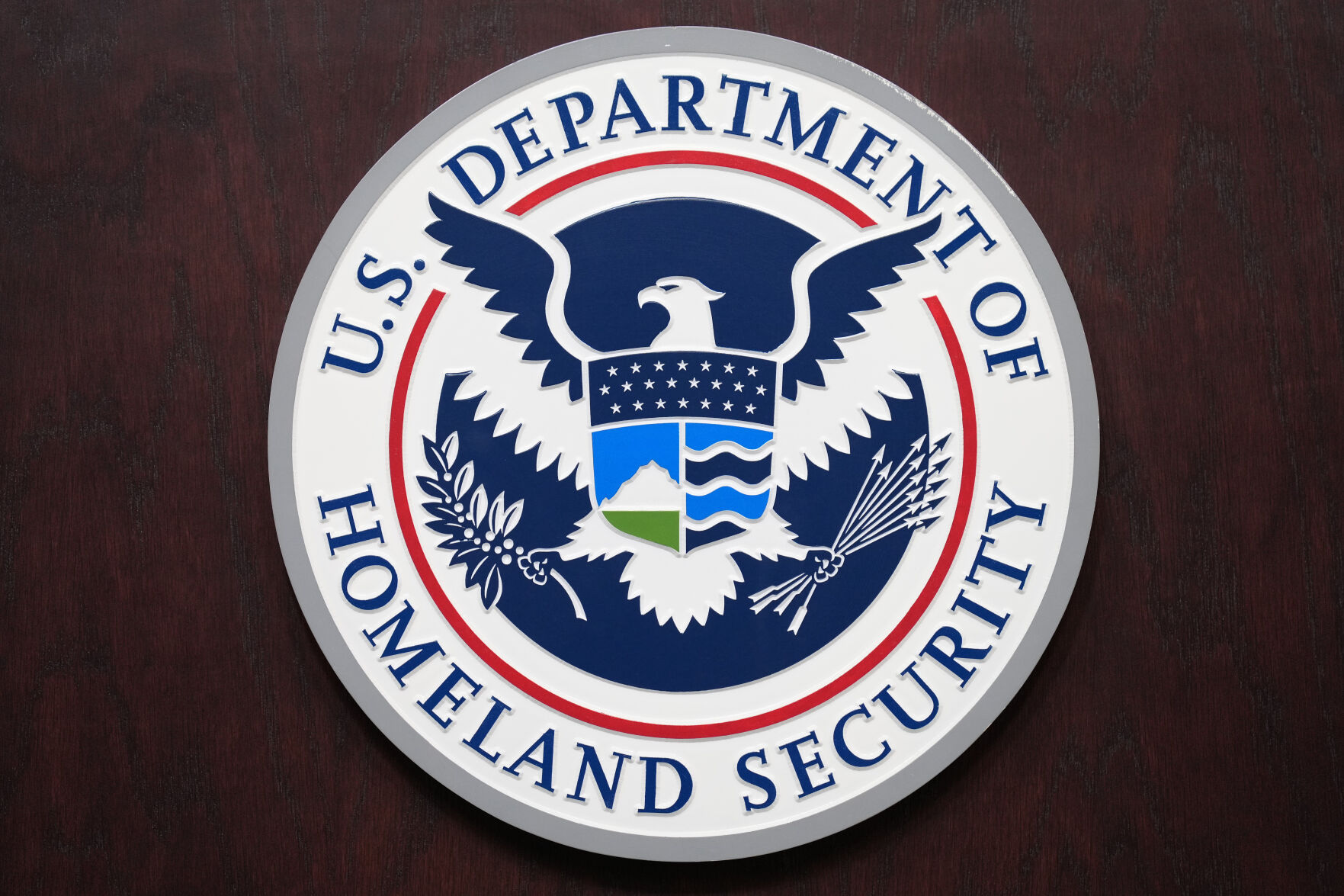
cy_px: 448
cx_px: 672
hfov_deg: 11.6
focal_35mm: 178
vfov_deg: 7.7
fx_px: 6644
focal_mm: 178
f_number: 2.8
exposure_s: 1/250
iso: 2500
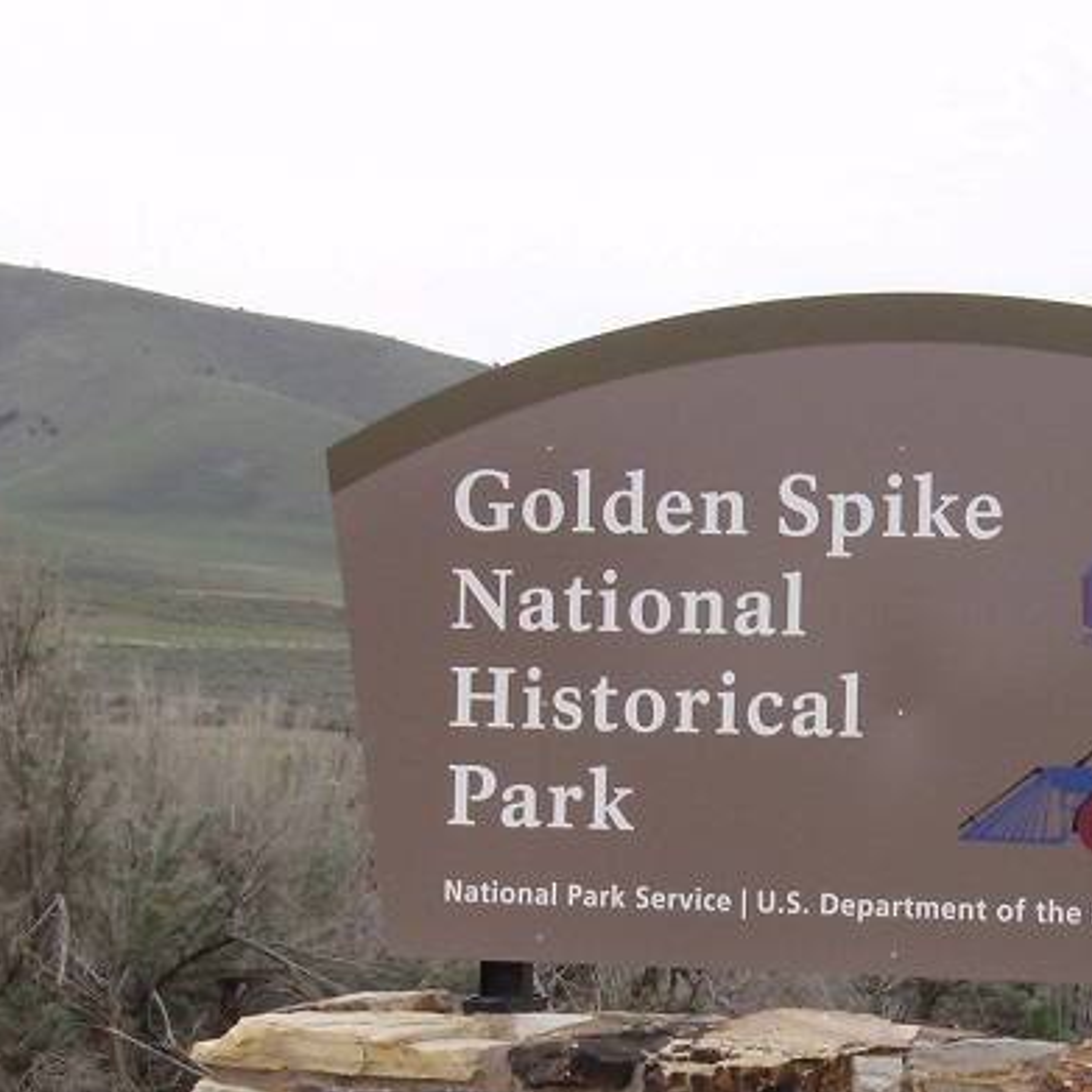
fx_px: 6174
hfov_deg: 10.1
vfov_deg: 10.1
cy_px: 804
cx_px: 788
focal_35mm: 173
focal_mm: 14.1
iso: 100
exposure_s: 1/310
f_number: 6.9
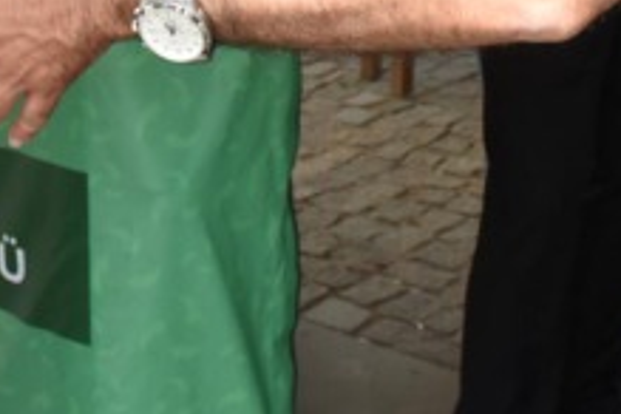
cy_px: -289
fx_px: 1759
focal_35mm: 102
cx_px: 203
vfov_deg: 12.5
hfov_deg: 19.9
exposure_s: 1/640
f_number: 5.6
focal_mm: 24
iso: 800
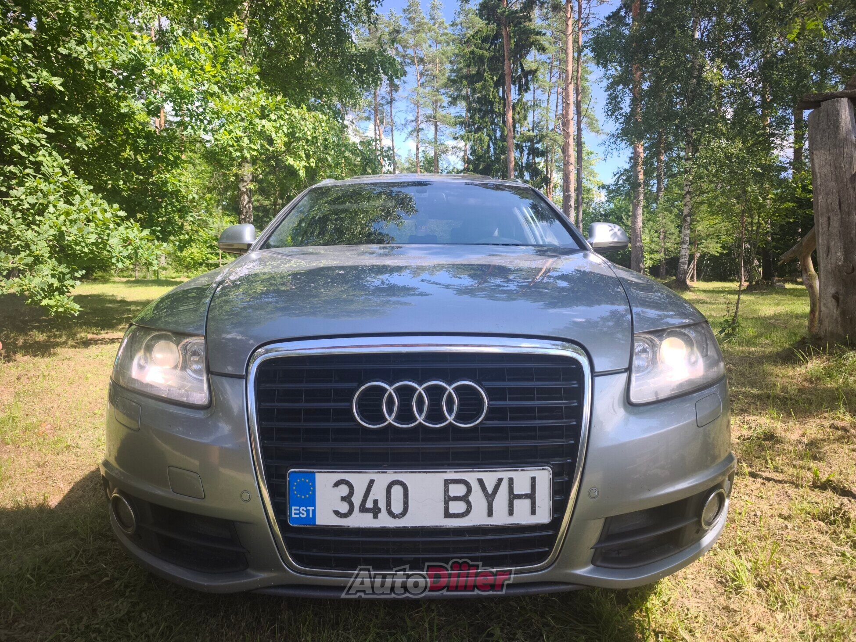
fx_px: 569
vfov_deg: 58.9
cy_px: 321
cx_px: 428
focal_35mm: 23
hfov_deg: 73.9
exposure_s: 1/650
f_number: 1.6
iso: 50
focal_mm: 6.57
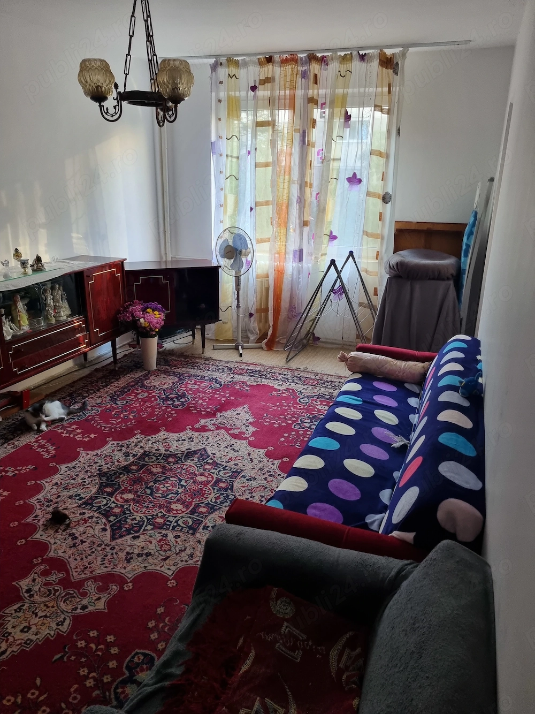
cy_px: 357
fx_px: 536
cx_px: 268
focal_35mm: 26
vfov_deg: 67.3
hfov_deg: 53.0
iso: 320
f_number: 1.8
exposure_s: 1/100
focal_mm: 5.4
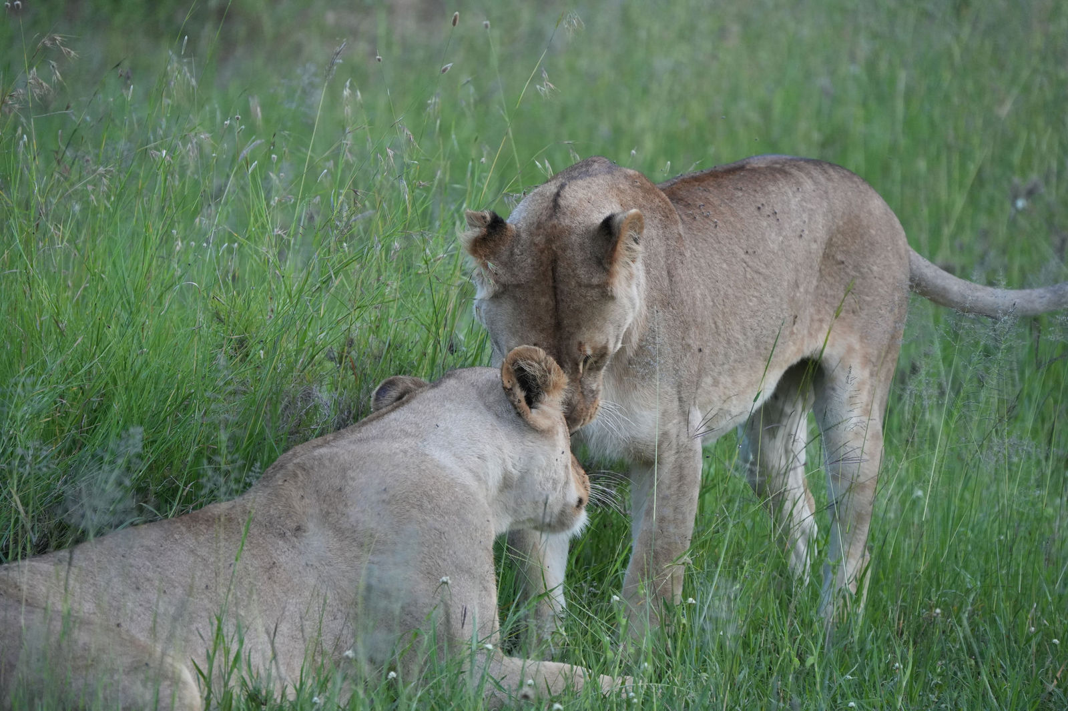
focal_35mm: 400
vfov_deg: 3.4
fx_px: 11863
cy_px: 356
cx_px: 534
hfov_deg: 5.2
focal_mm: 400
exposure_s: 1/500
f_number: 6.3
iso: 3200
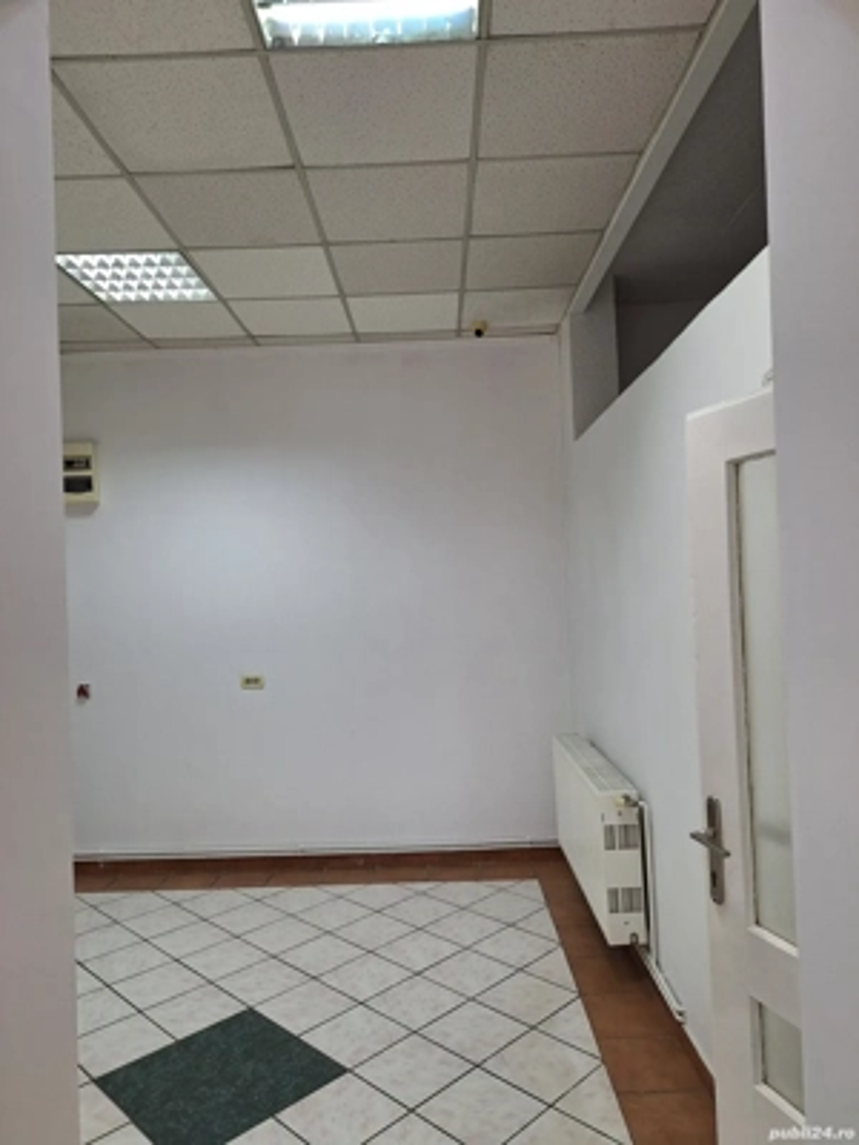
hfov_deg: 58.9
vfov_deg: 73.9
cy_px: 572
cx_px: 430
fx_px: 761
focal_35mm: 23
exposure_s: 1/50
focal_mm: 5.54
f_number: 1.8
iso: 100
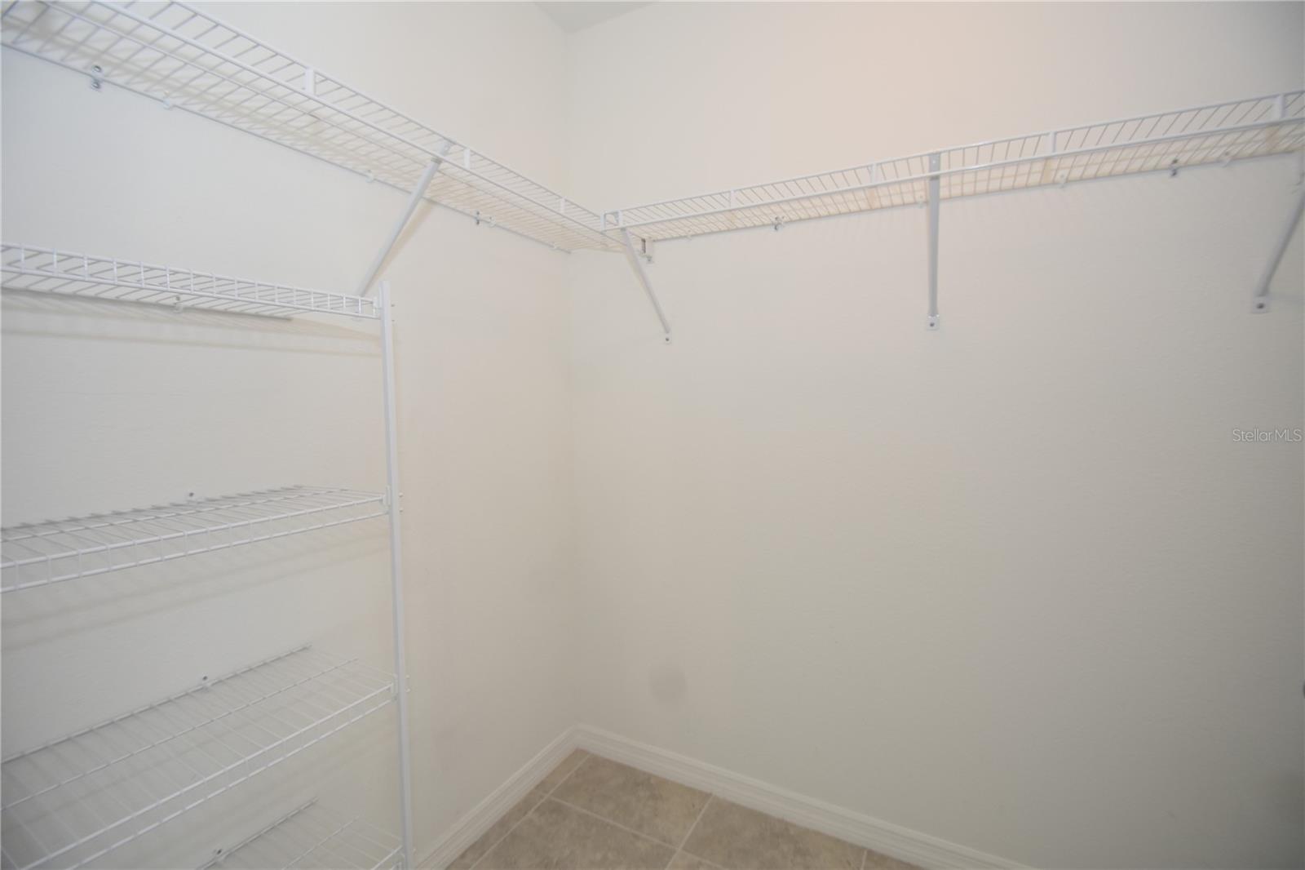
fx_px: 544
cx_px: 652
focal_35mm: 15
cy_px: 435
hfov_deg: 100.4
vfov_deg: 77.3
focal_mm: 10
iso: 200
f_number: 4
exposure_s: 1/60
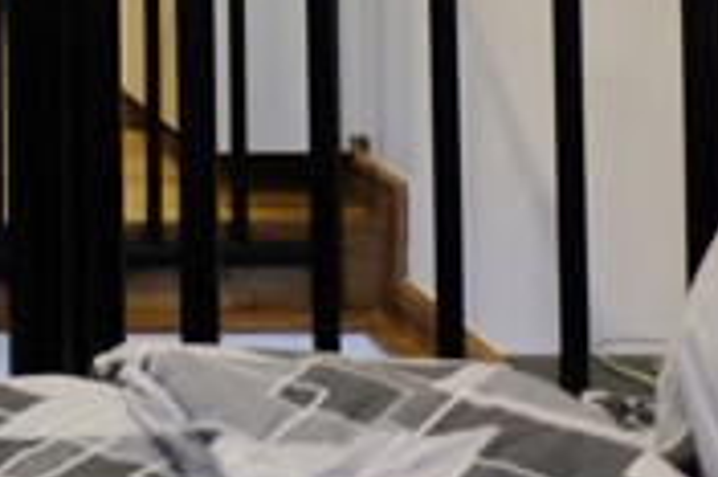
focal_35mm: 82
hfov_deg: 20.8
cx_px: -379
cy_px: -314
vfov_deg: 15.0
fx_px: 1634
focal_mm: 16
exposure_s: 1/60
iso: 1000
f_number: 3.5
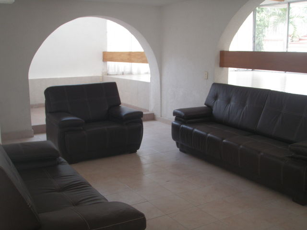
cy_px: 115
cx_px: 154
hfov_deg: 49.0
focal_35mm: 38
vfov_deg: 37.7
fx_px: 337
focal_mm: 6.7
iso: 80
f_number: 3.5
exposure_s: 1/30
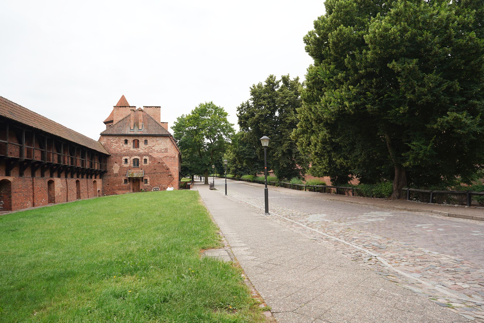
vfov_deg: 53.1
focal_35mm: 24
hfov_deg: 73.7
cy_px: 162
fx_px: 323
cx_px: 242
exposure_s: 1/100
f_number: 5.6
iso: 100
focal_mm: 24
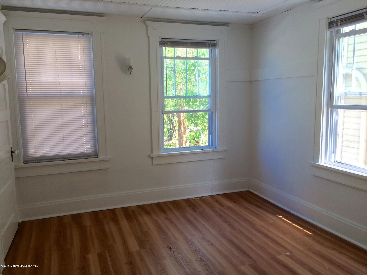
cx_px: 184
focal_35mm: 29
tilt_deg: -8.6
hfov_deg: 61.7
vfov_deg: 48.2
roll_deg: +1.8
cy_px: 138
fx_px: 307
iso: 64
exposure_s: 1/120
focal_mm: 4.15
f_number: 2.2
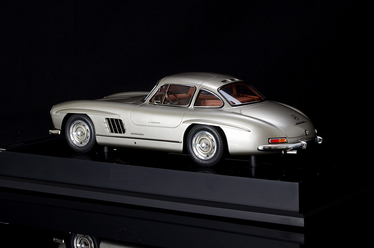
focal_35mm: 105
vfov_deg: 13.0
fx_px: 1089
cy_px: 124
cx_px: 187
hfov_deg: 19.5
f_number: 18
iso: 1000
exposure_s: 1/10
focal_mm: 70
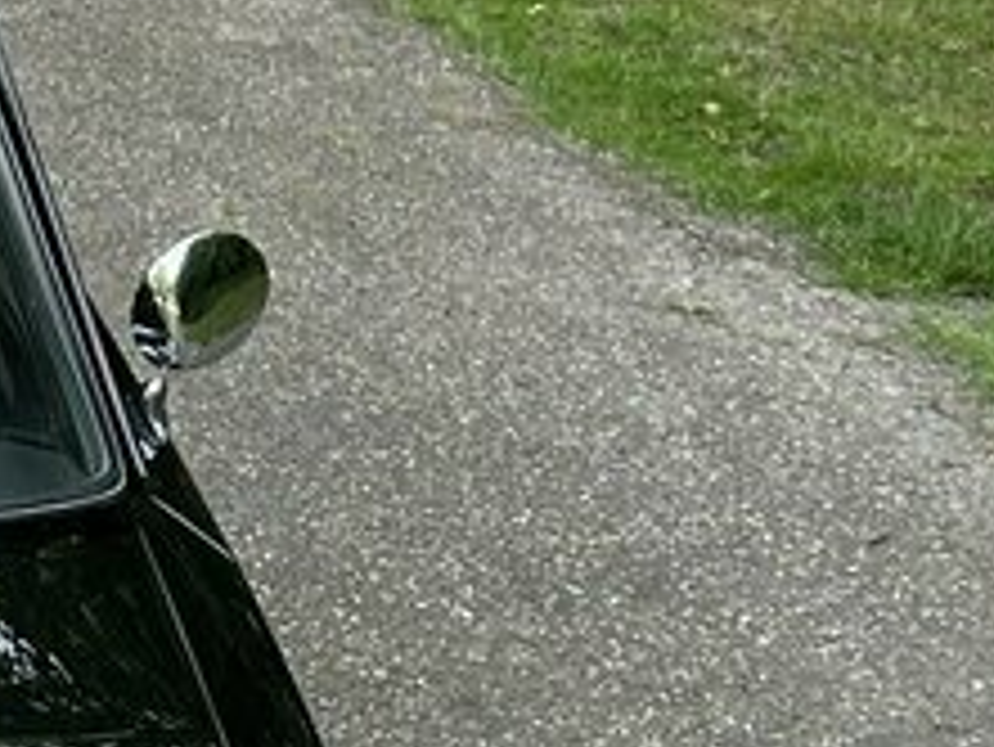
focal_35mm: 141
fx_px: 4051
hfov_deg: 12.8
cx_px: -778
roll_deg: +0.4
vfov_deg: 10.2
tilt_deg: -27.7
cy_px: 1143
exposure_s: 1/601
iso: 50
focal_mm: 5.7
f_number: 1.5
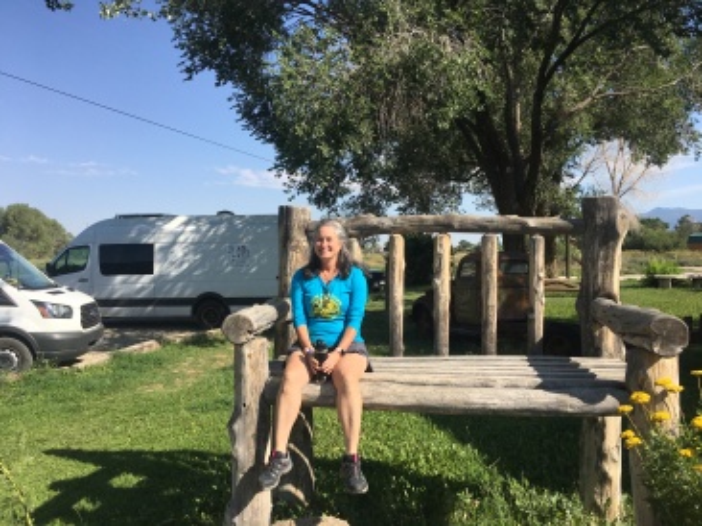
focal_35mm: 29
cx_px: 351
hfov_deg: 61.7
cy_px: 263
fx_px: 588
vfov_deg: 48.2
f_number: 2.2
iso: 25
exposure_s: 1/1748
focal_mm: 4.15
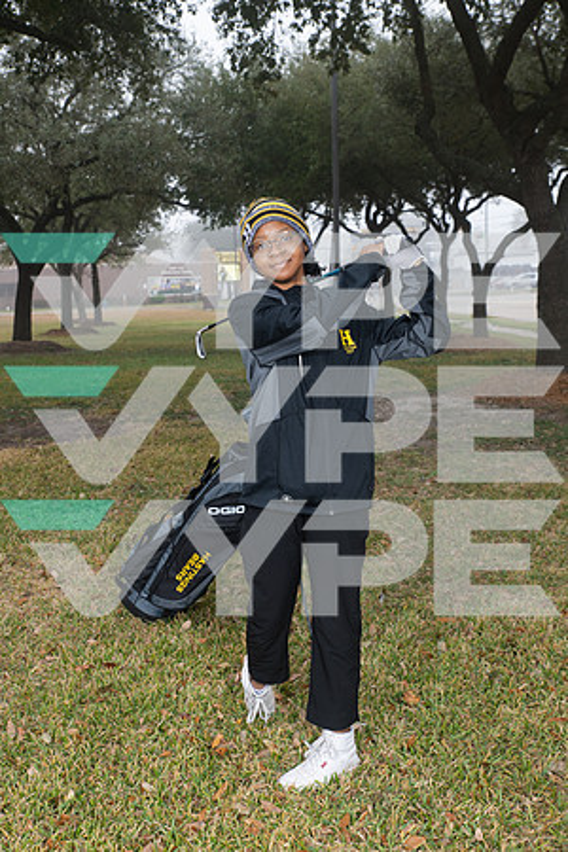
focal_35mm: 46
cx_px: 284
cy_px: 426
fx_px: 1089
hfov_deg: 29.2
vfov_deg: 42.7
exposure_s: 1/250
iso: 250
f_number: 7.1
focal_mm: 46
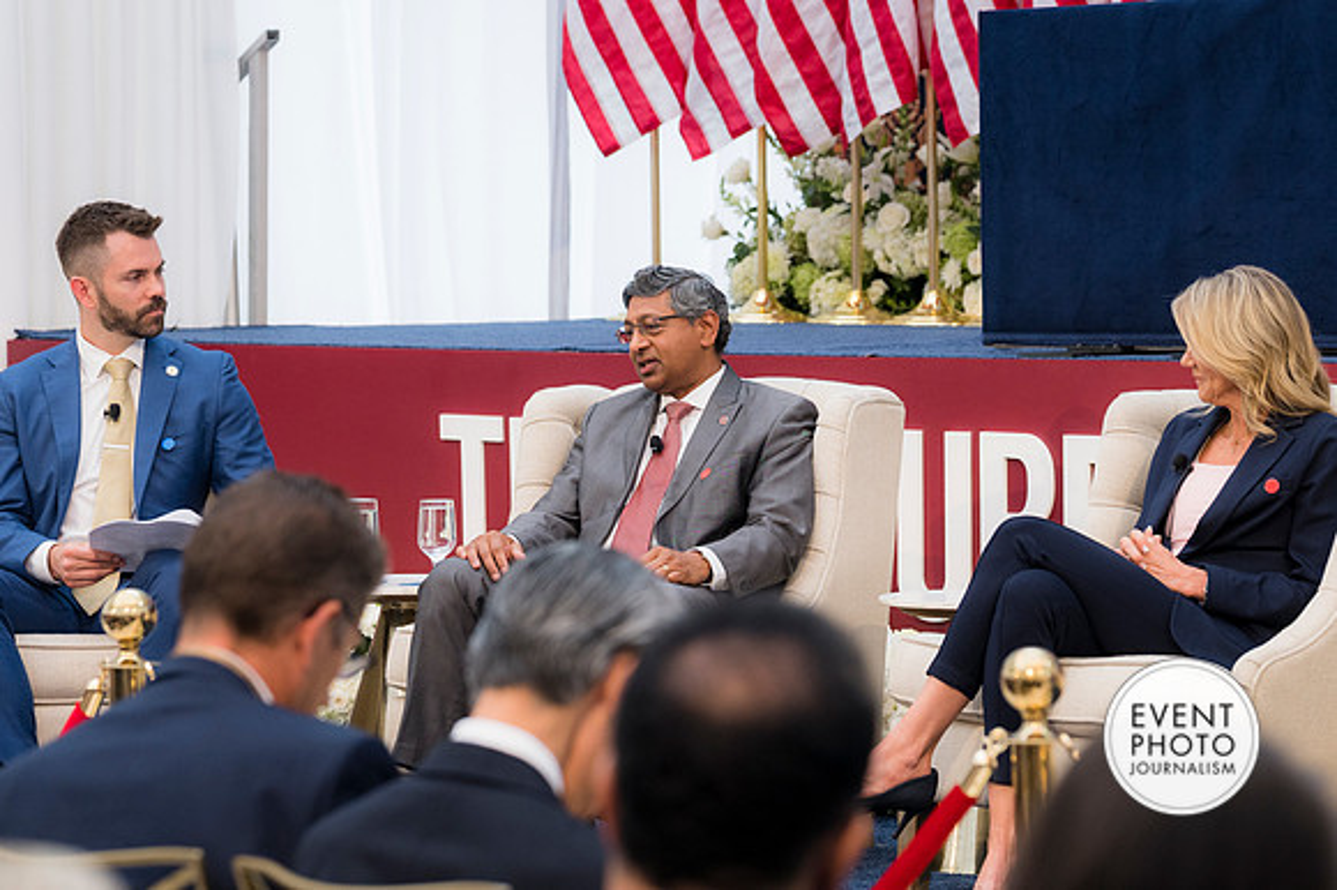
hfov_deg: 14.2
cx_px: 668
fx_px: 5382
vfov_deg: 9.5
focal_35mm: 145
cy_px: 445
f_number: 4
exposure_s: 1/160
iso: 560
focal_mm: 97
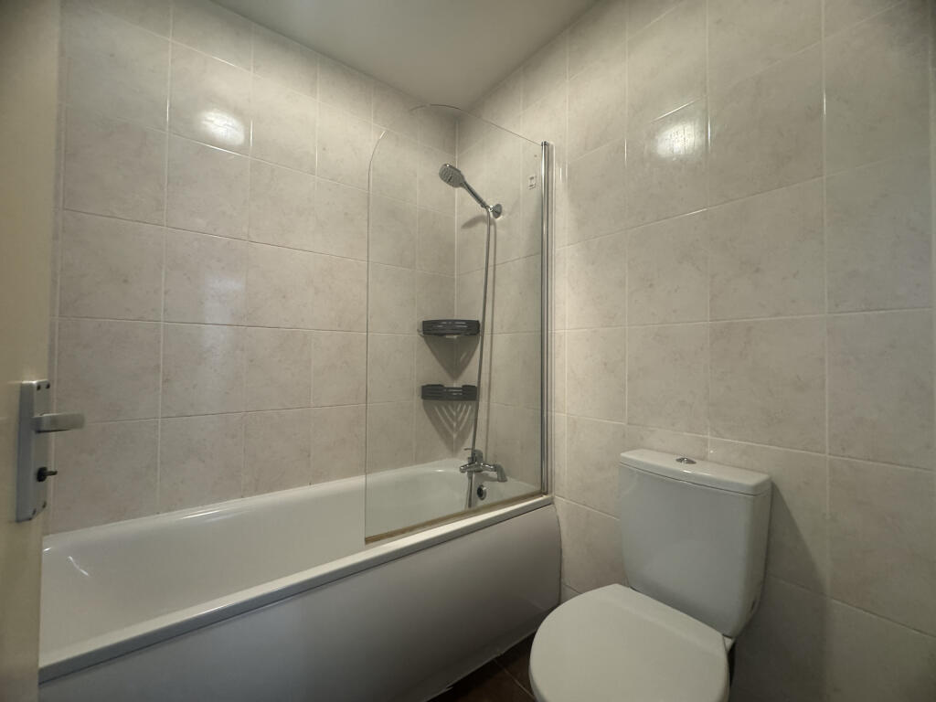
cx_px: 468
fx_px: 379
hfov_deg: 102.1
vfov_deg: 85.7
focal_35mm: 14
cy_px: 351
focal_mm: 2.22
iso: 320
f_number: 2.2
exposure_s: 1/50
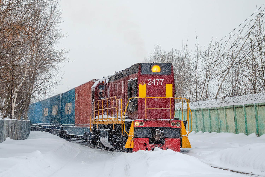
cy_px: 88
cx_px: 132
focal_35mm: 78
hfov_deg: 26.0
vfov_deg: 17.5
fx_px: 574
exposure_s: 1/400
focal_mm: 52
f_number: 5.6
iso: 500
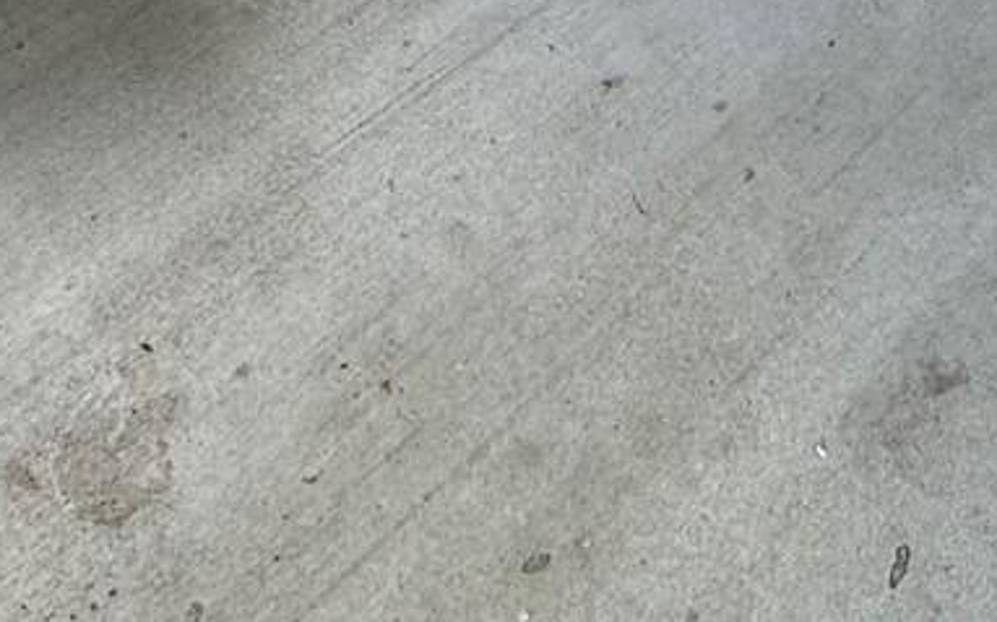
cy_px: -744
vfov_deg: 15.2
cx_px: 633
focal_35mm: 62
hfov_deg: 32.8
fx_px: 1684
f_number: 2.2
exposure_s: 1/99
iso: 64
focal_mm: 2.22
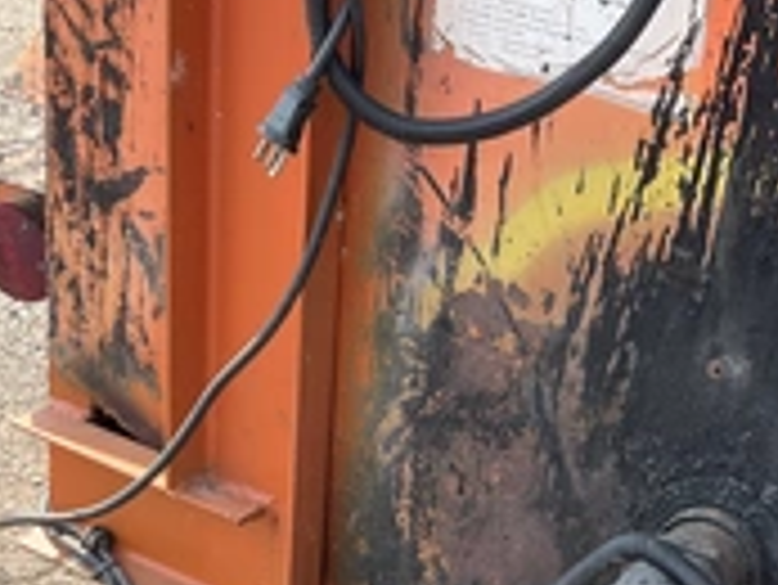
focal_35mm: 67
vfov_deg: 21.5
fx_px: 1507
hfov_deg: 28.5
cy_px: 526
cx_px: 598
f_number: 1.8
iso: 25
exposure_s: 1/295
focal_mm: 3
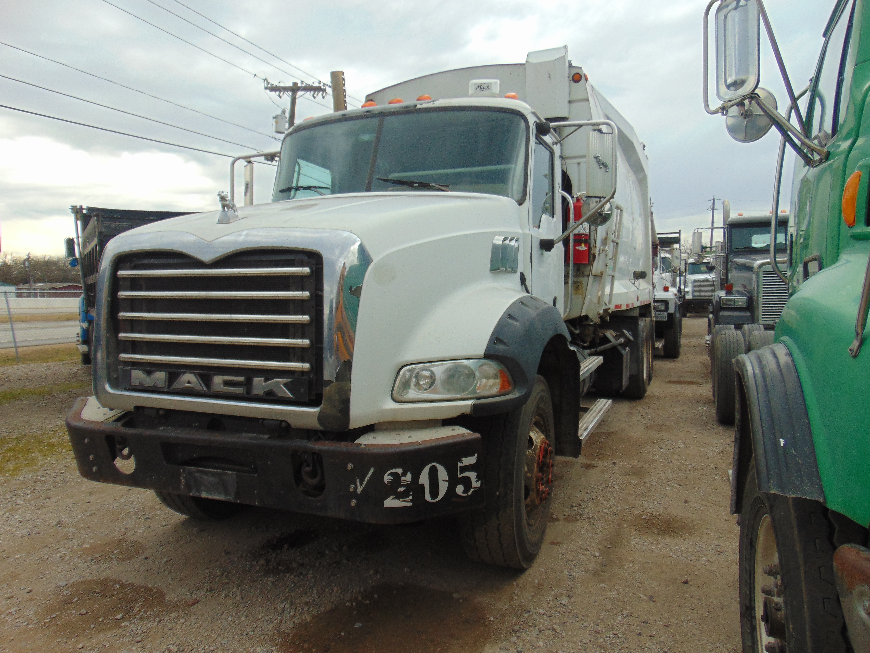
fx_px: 628
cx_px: 435
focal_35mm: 25
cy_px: 326
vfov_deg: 54.9
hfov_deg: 69.4
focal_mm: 4.5
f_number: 3
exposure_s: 1/400
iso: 80
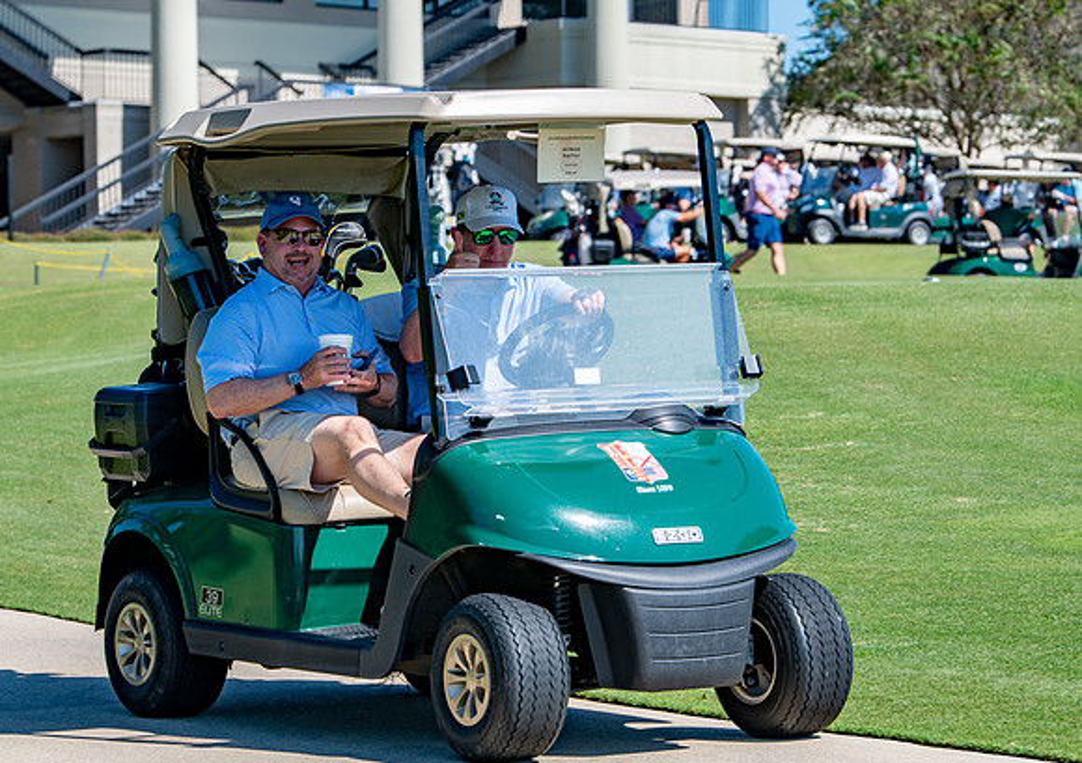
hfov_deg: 12.9
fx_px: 4801
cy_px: 348
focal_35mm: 157
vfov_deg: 9.1
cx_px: 570
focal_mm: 112
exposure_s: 1/640
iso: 125
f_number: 5
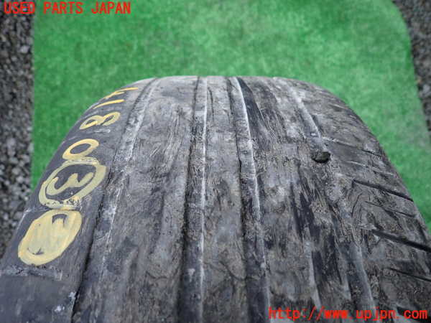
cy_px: 162
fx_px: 311
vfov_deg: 54.9
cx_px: 216
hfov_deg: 69.4
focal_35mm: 25
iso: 200
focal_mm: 4.5
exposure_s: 1/80
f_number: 2
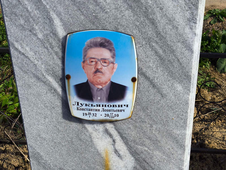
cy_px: 85
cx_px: 113
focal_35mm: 50
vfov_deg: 29.1
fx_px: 327
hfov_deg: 38.2
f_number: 1.7
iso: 50
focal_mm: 4.71
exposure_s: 1/983
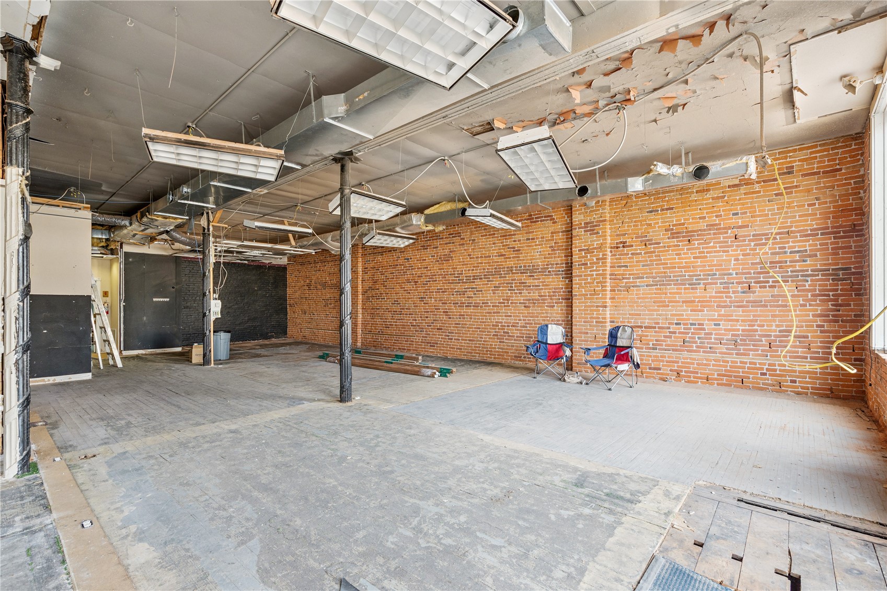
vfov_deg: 73.7
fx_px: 394
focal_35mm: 16
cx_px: 444
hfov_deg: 96.7
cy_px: 296
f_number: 9
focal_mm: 16
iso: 400
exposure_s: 1/13
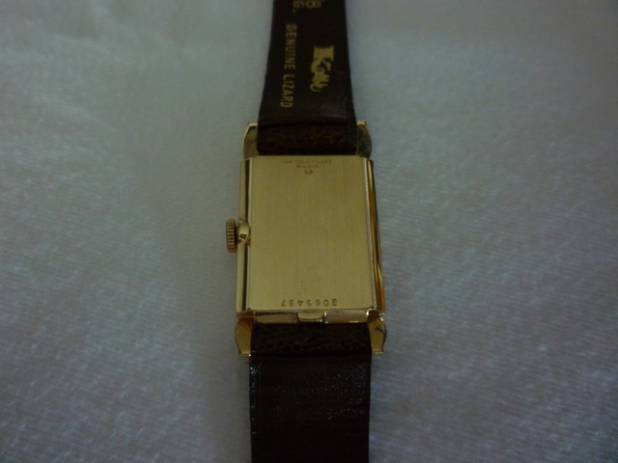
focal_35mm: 29
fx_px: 518
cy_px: 232
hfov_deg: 61.7
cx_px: 309
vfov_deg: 48.2
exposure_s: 1/8
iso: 400
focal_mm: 5.2
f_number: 3.3
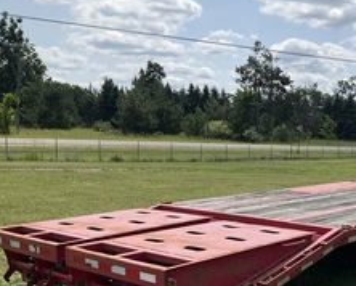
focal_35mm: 51
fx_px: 538
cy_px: 219
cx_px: 318
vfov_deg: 29.2
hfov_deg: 34.6
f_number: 1.8
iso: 25
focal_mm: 3
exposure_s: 1/2058
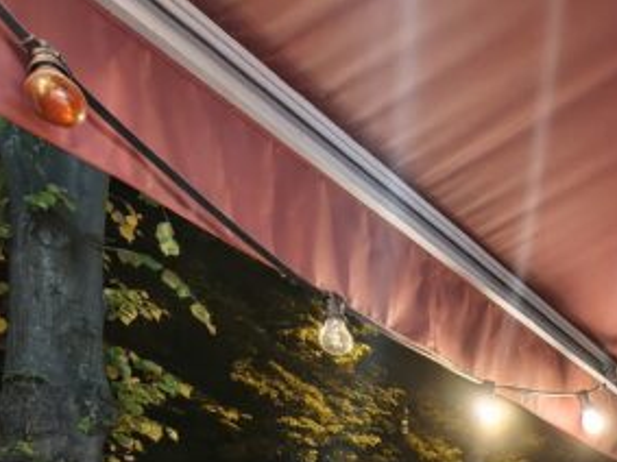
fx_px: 855
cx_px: 776
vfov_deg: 24.8
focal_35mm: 48
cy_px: 652
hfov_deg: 31.7
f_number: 2
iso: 2500
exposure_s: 1/13
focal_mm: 2.63
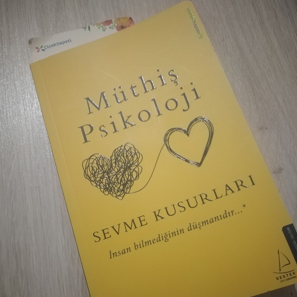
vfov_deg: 52.3
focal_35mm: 31
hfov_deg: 52.5
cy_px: 172
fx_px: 301
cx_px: 148
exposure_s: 1/15
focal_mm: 3.62
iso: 829
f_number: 1.8
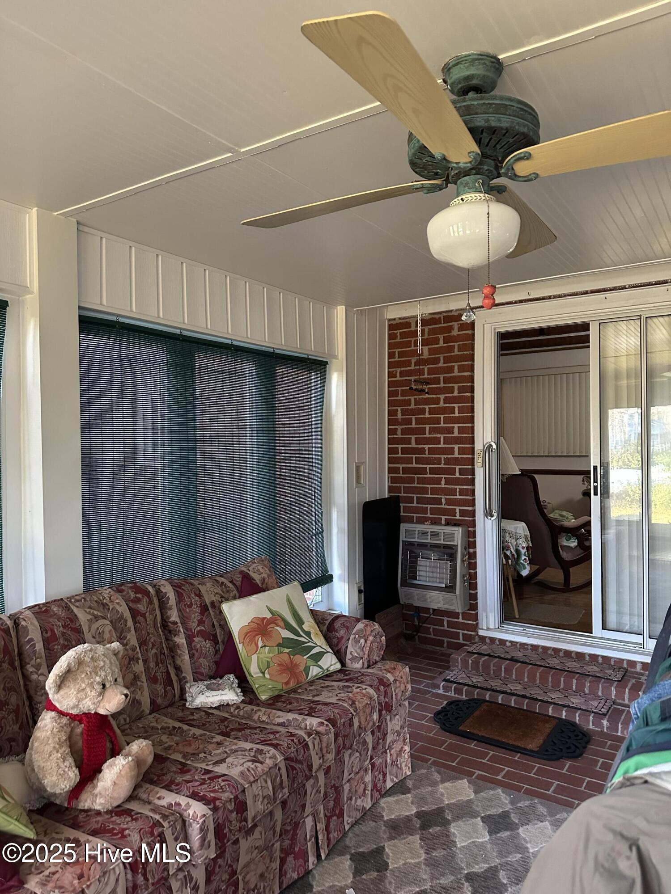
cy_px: 447
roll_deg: +0.3
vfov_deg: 71.6
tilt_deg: +1.8
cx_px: 336
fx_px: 620
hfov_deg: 56.8
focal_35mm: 24
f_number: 1.78
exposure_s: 1/60
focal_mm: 6.86
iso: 800
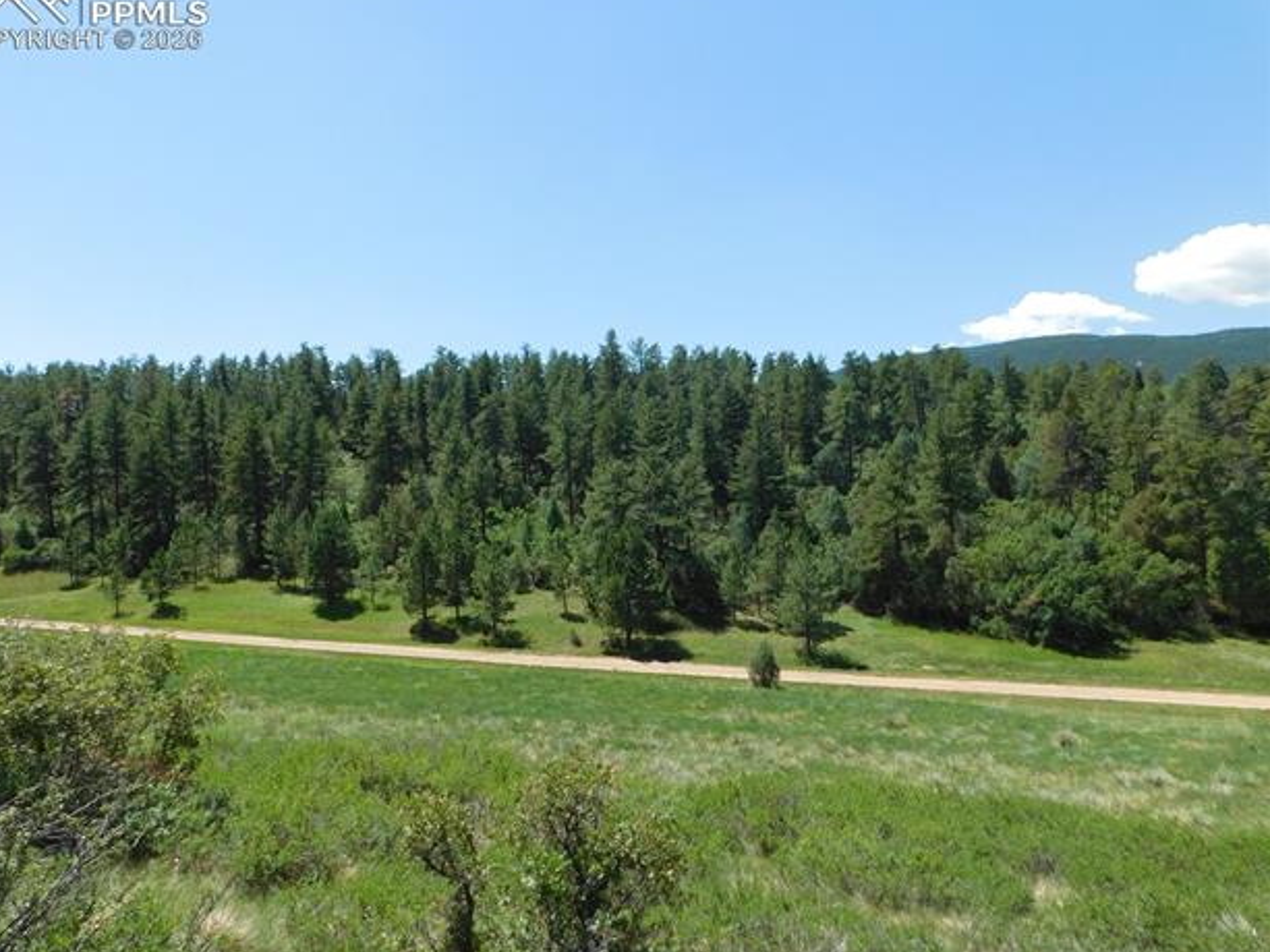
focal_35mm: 24
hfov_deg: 71.6
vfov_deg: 56.8
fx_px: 881
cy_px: 473
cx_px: 611
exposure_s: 1/1000
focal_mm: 4
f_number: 3
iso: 125
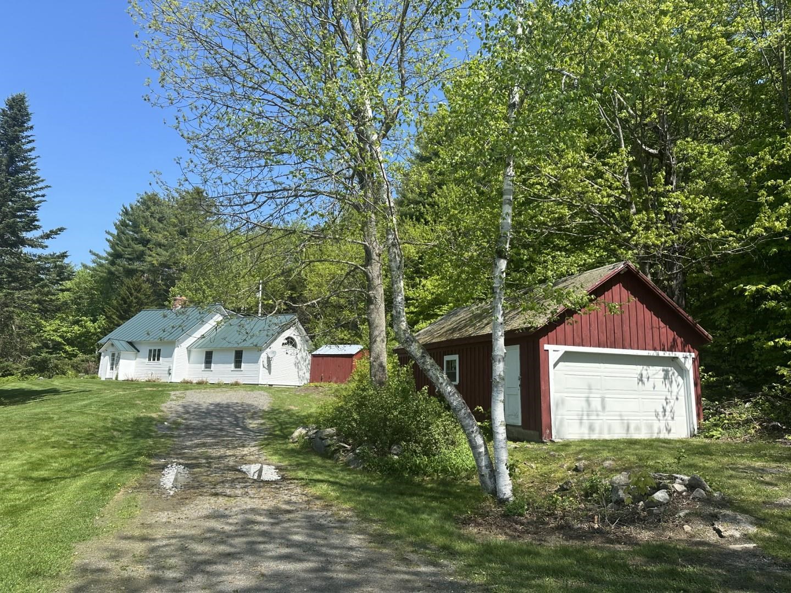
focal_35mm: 24
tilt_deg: +10.2
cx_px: 396
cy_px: 296
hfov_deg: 71.6
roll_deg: -1.5
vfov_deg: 56.8
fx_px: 548
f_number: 1.78
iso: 80
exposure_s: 1/2525
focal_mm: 6.86
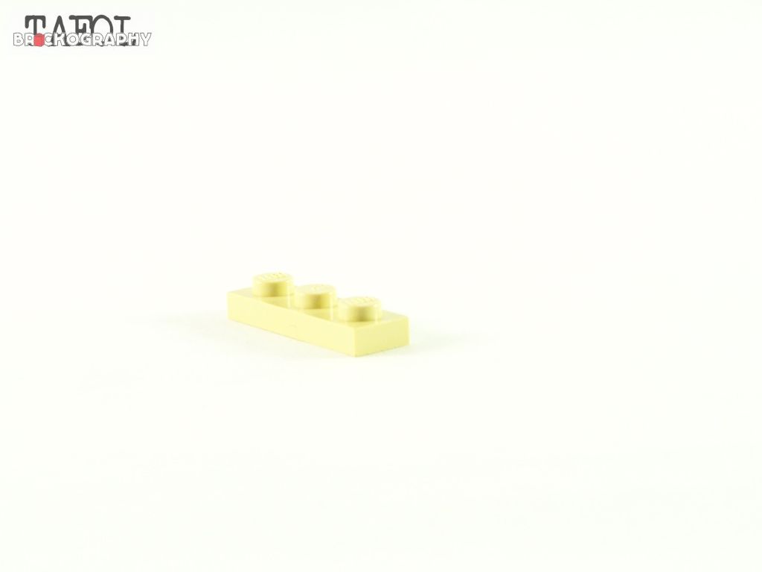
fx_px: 2576
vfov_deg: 12.7
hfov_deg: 16.8
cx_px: 381
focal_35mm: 117
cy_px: 286
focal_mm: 19.4
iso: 400
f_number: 4
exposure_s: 1/60
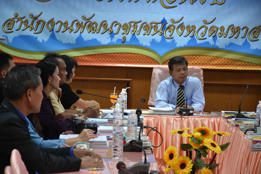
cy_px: 87
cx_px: 130
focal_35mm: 135
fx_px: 979
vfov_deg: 10.2
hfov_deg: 15.2
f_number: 5.3
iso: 800
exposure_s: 1/50
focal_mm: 90
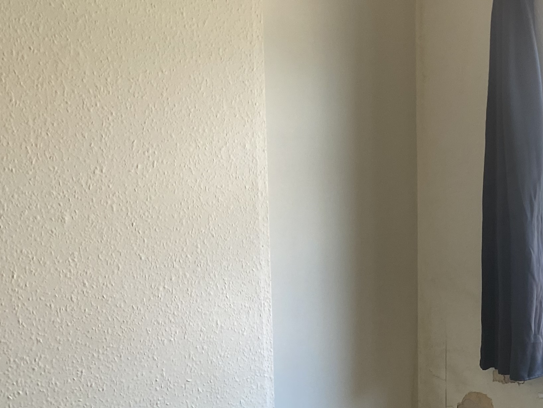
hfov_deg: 27.7
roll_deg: -1.3
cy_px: 353
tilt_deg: -12.0
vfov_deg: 22.5
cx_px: 594
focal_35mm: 64
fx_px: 1004
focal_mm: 4.25
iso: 100
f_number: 1.8
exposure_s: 1/121
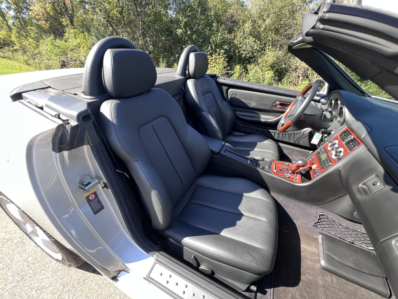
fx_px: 149
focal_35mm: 13
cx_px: 199
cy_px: 150
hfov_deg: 106.2
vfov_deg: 89.9
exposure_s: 1/99
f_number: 1.8
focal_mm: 1.57
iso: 40
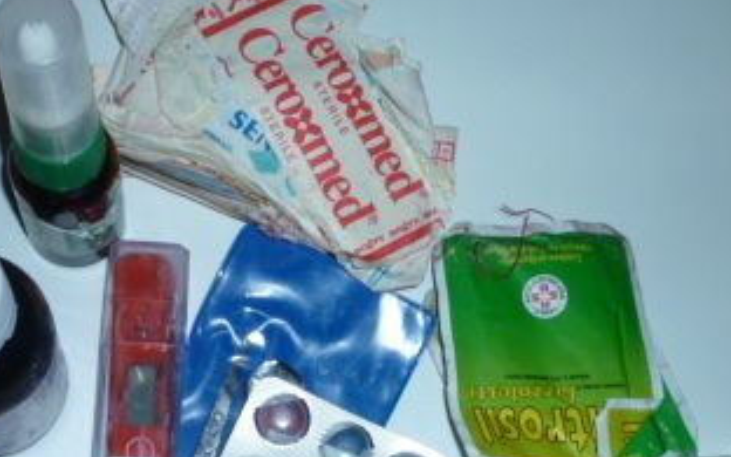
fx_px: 1255
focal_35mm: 63
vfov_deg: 19.8
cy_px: 487
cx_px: 269
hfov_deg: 32.3
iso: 100
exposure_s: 1/60
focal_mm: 5.2
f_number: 3.3
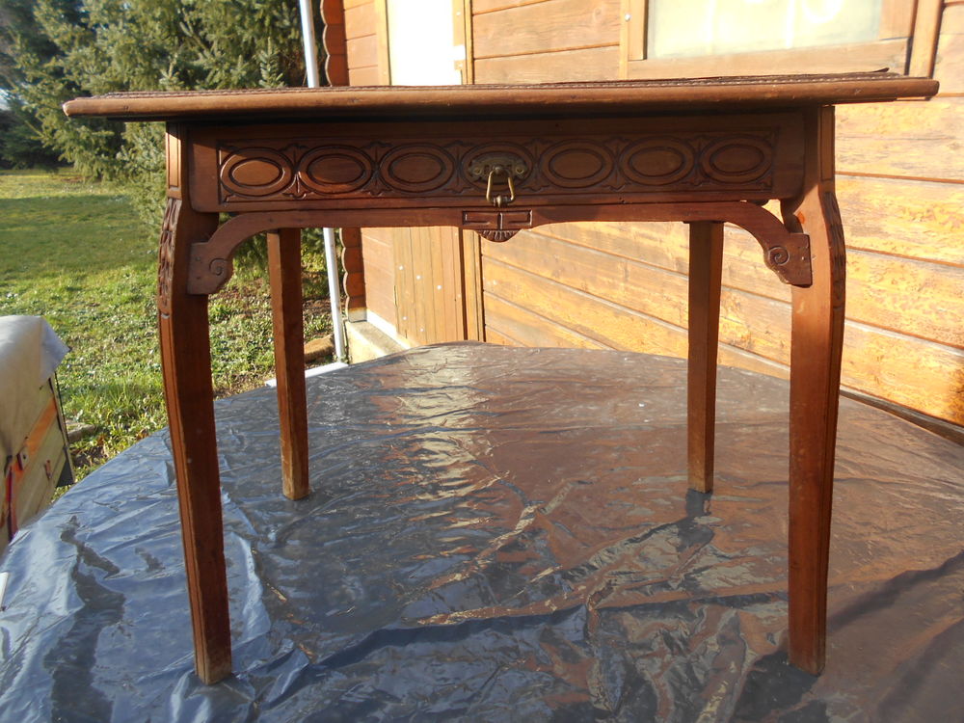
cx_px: 482
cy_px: 362
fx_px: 724
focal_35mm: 26
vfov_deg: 53.1
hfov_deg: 67.3
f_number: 3.2
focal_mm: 4.6
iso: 80
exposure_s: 1/160
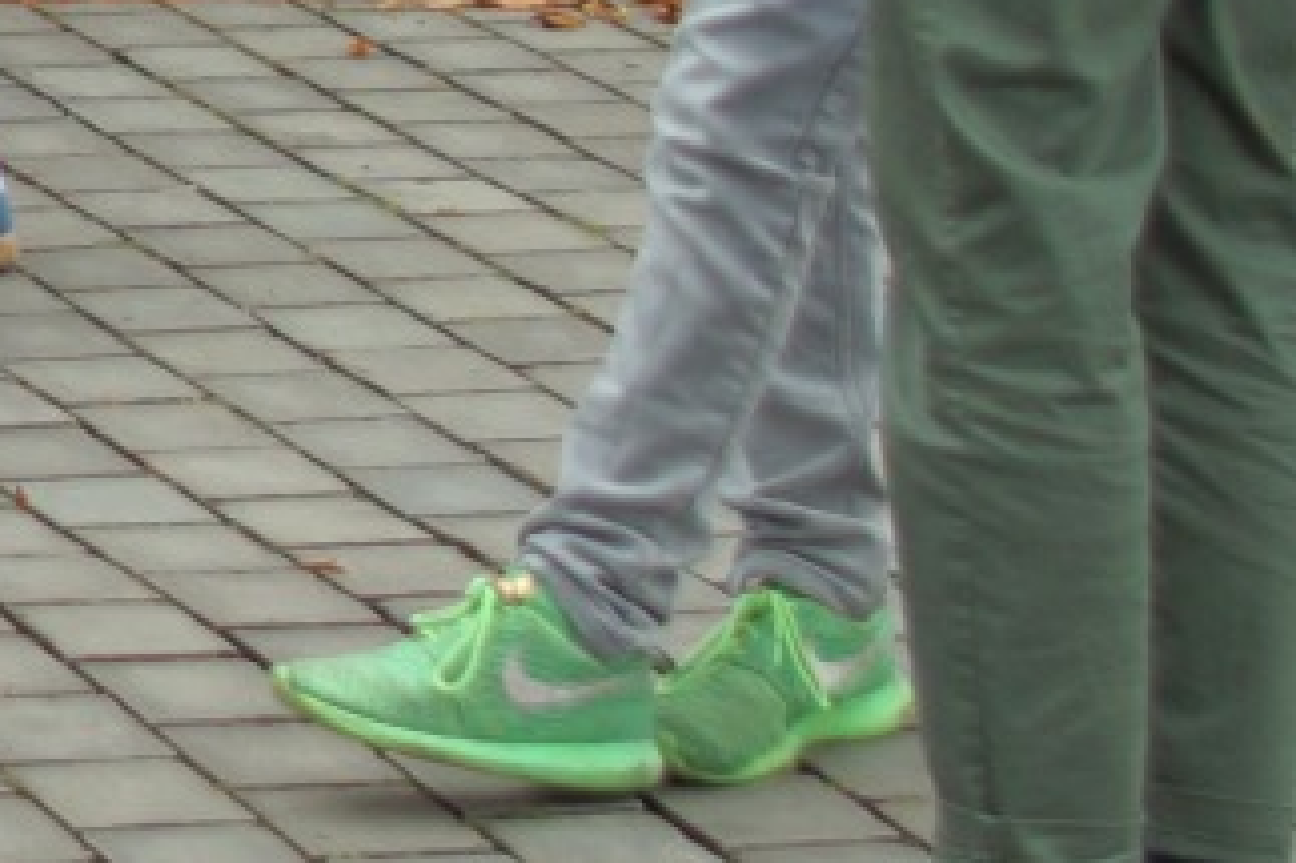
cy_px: -939
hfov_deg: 7.4
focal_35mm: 250
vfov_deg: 5.4
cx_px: -2295
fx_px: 8995
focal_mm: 28
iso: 100
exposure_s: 1/160
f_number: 4
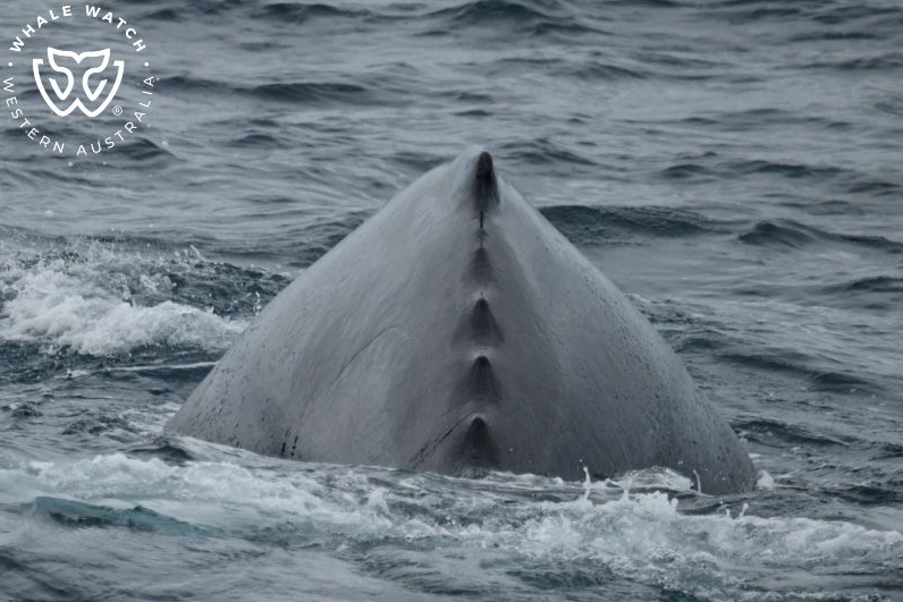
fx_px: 15127
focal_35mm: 603
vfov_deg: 2.3
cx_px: 452
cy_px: 301
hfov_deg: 3.4
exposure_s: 1/8000
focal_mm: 600
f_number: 6.3
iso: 1400
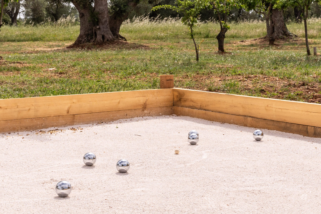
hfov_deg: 46.4
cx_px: 160
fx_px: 374
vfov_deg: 31.9
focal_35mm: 42
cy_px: 107
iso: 100
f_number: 11
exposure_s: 1/200
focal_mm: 28
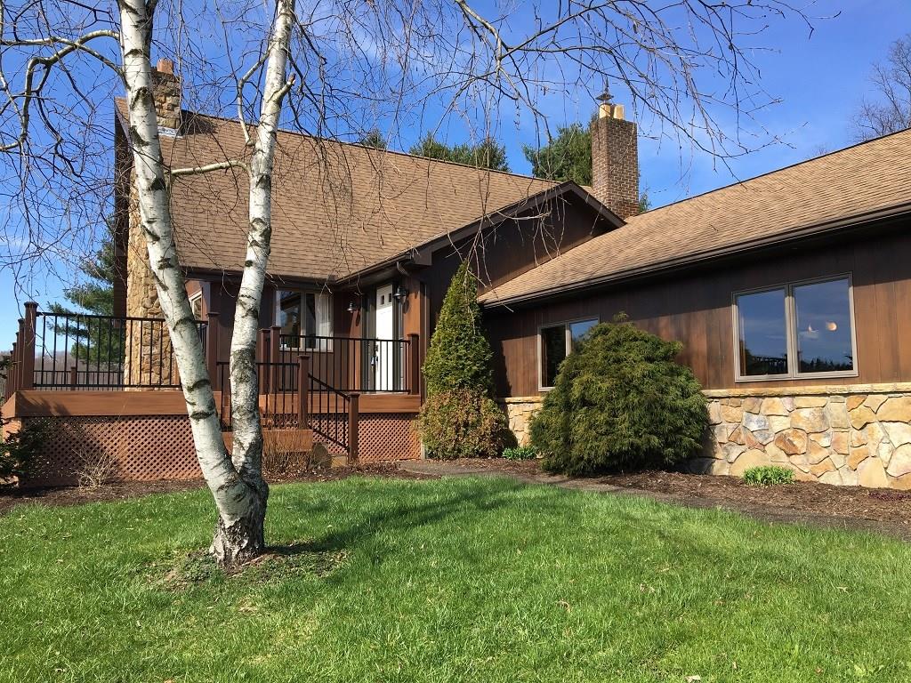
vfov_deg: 48.2
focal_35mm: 29
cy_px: 342
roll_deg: -0.1
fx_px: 763
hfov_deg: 61.7
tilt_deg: +6.4
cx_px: 456
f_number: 2.2
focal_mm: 4.15
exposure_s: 1/596
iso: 25
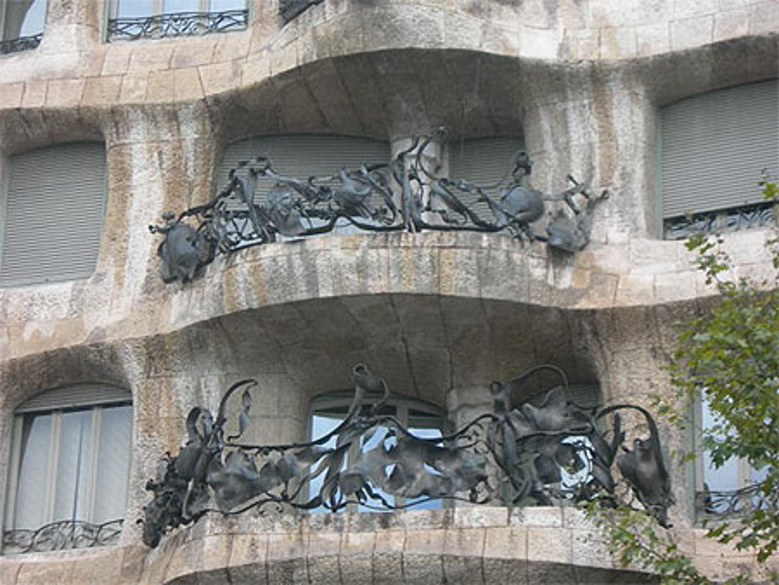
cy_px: 292
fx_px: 2567
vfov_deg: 13.0
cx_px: 390
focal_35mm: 114
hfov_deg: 17.3
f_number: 4.9
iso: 50
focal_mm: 23.4
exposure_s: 1/144
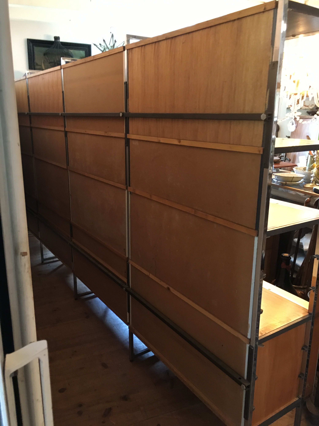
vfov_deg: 61.7
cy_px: 213
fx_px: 356
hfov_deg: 48.2
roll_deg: -1.9
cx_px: 160
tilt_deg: -17.0
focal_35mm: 29
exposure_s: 1/17
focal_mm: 4.15
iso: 200
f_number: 2.2
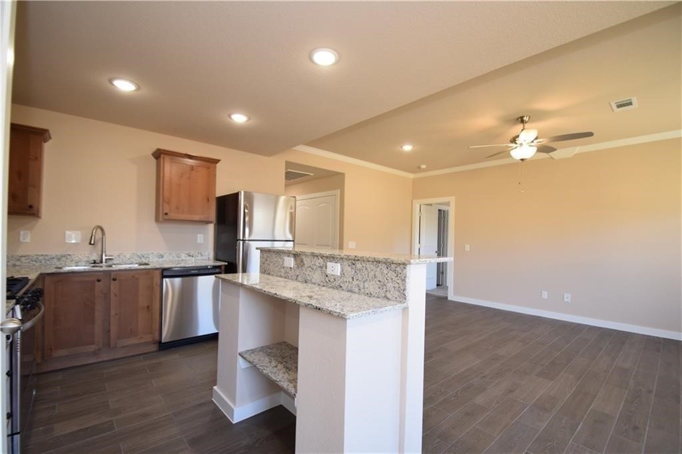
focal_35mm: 15
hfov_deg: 100.4
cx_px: 341
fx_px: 284
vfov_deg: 77.3
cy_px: 227
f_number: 5
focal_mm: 10
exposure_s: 1/100
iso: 800
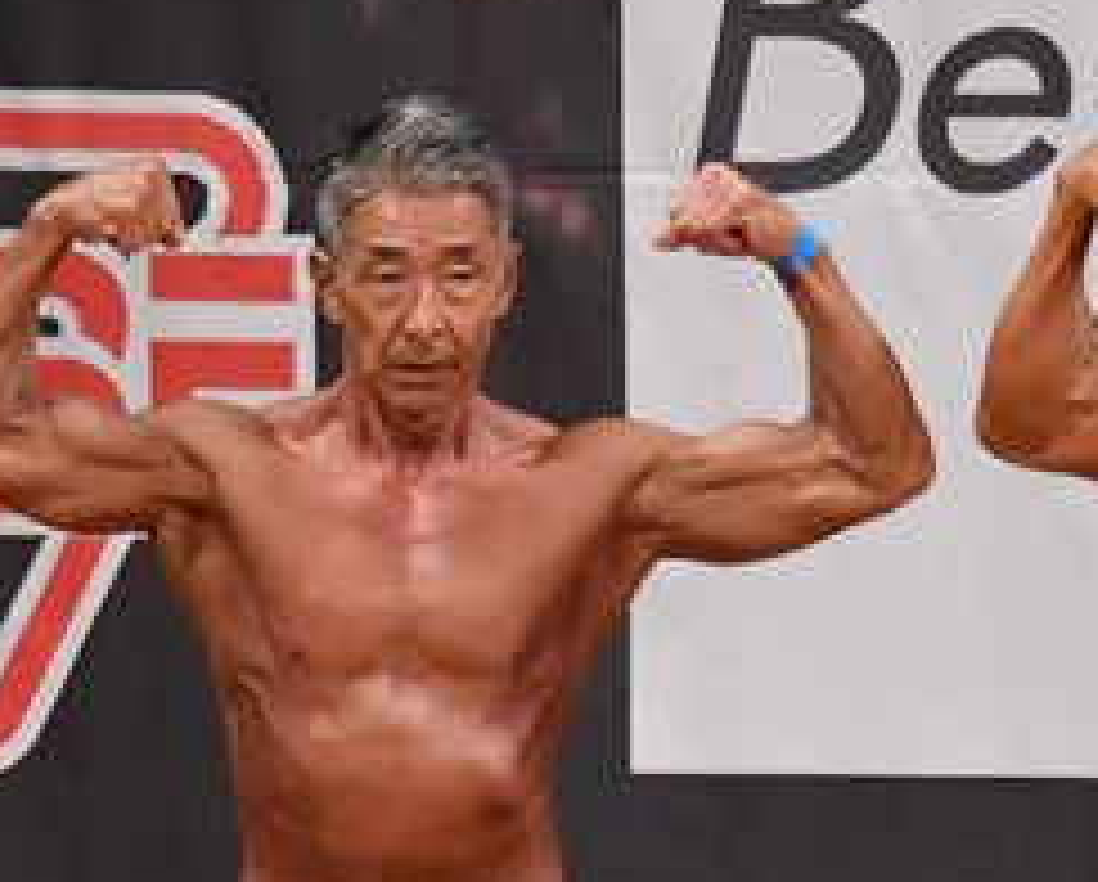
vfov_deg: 1.9
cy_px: 986
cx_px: 470
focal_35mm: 803
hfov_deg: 2.4
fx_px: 26137
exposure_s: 1/400
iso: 8000
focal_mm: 180
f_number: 5.6
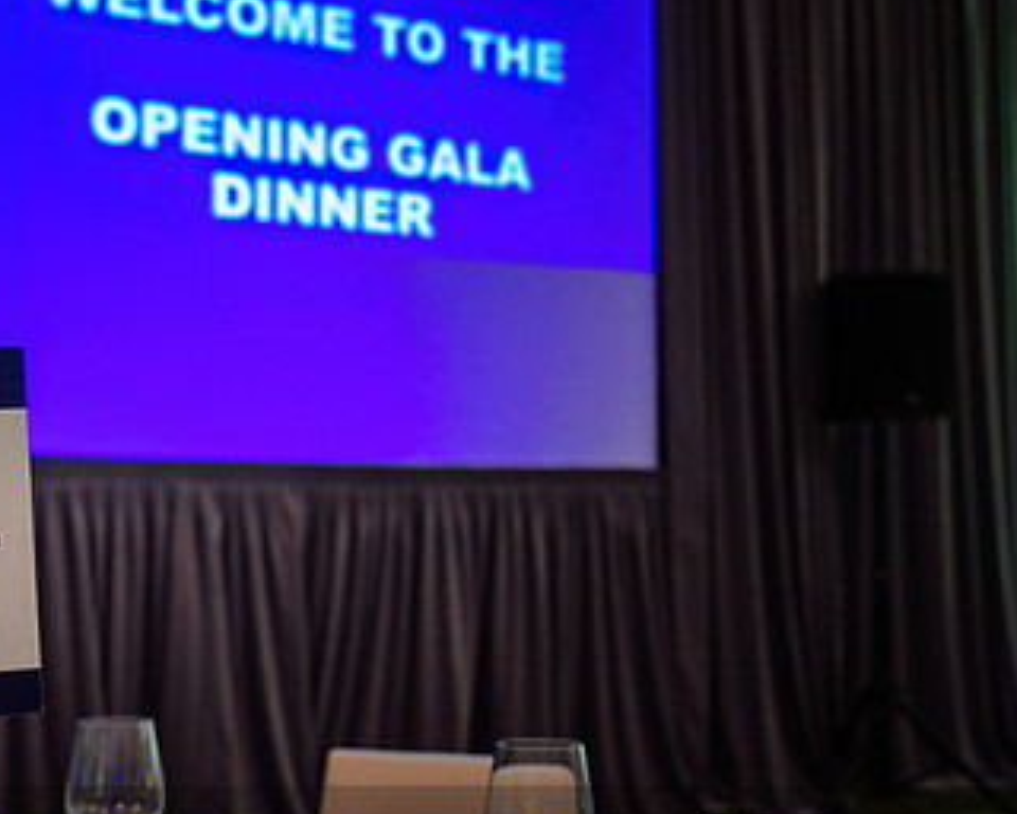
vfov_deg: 29.6
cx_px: 389
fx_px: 1535
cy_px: 514
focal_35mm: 51
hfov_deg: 36.5
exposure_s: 1/40
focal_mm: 26.5
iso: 800
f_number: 3.5
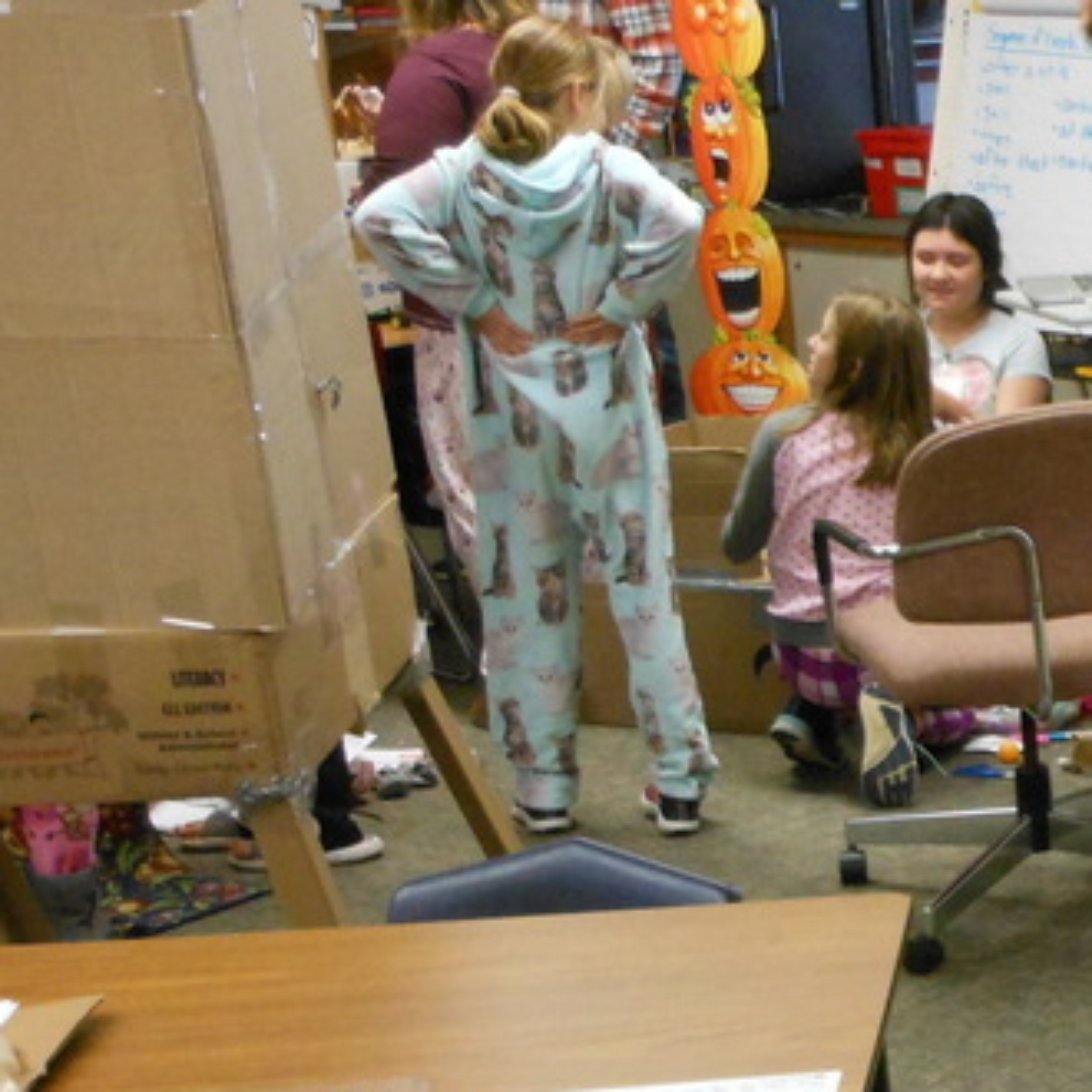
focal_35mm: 75
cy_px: 910
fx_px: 2677
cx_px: 1549
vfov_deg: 22.7
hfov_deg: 20.4
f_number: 3.7
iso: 400
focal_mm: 5
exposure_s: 1/30
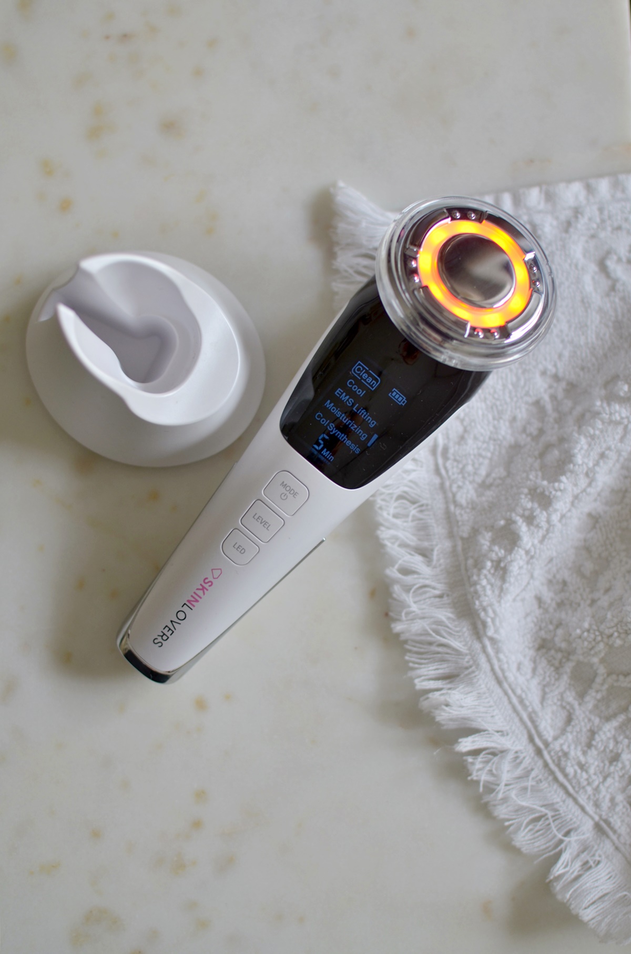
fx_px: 1387
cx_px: 316
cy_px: 477
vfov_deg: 37.9
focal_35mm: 52
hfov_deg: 25.6
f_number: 2.8
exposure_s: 1/100
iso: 125
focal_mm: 35
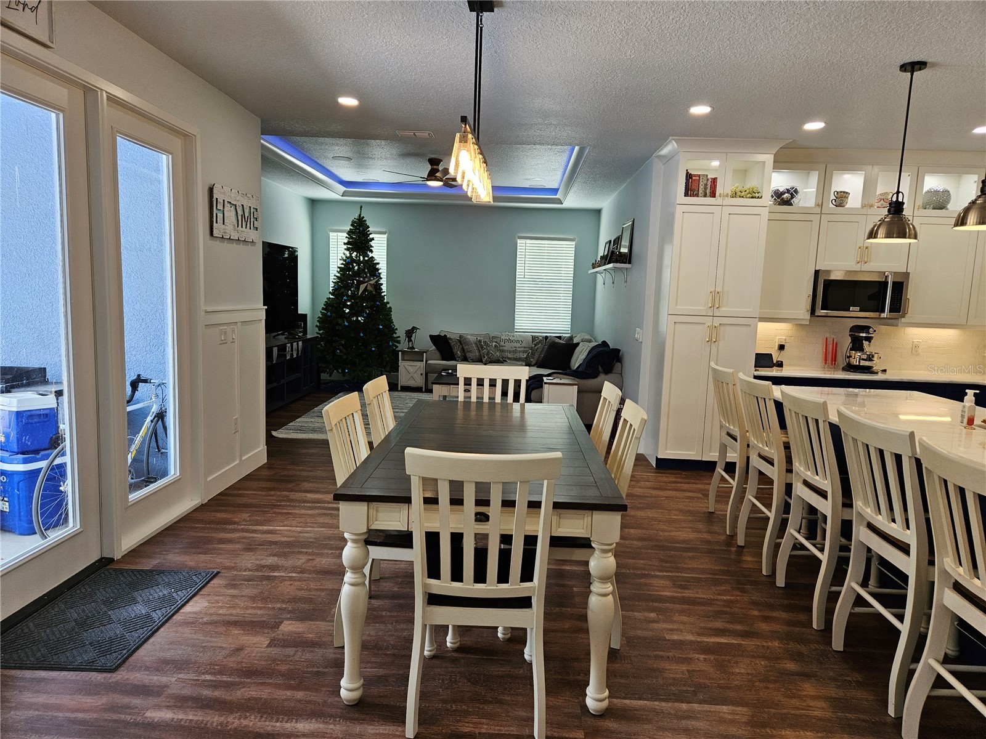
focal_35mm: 23
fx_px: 655
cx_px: 493
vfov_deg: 58.9
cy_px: 370
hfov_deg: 73.9
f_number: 1.8
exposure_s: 1/120
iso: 64
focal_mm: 5.4
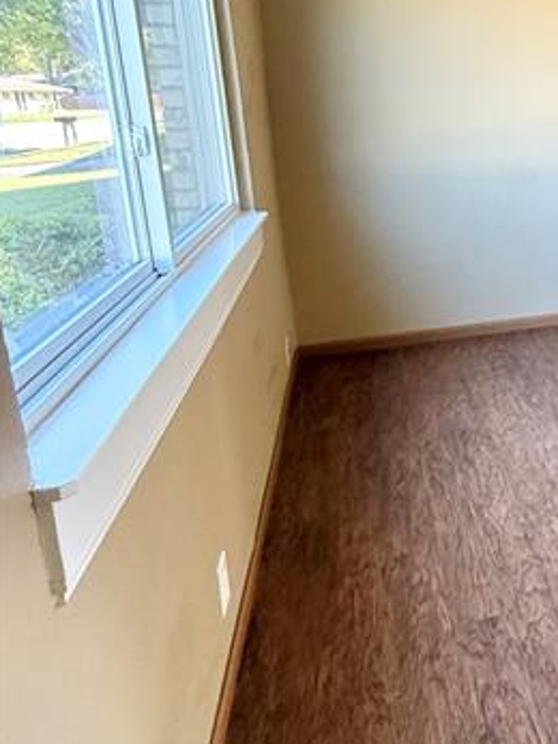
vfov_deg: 56.6
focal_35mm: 31
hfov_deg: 37.9
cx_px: 612
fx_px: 667
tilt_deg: -10.8
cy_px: 225
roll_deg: -0.1
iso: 320
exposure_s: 1/76
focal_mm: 2.22
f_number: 2.2
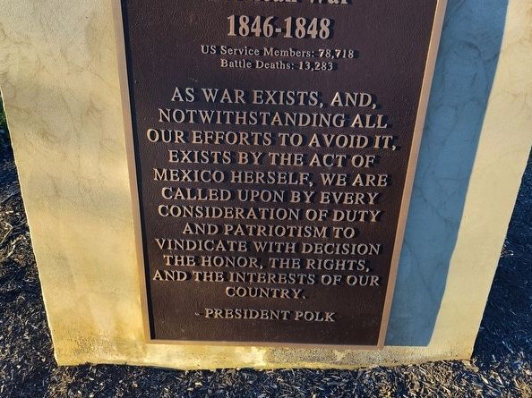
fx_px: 476
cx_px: 268
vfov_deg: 44.4
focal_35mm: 31
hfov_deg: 58.4
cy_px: 116
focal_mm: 5.56
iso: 109
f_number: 1.8
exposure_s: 1/120
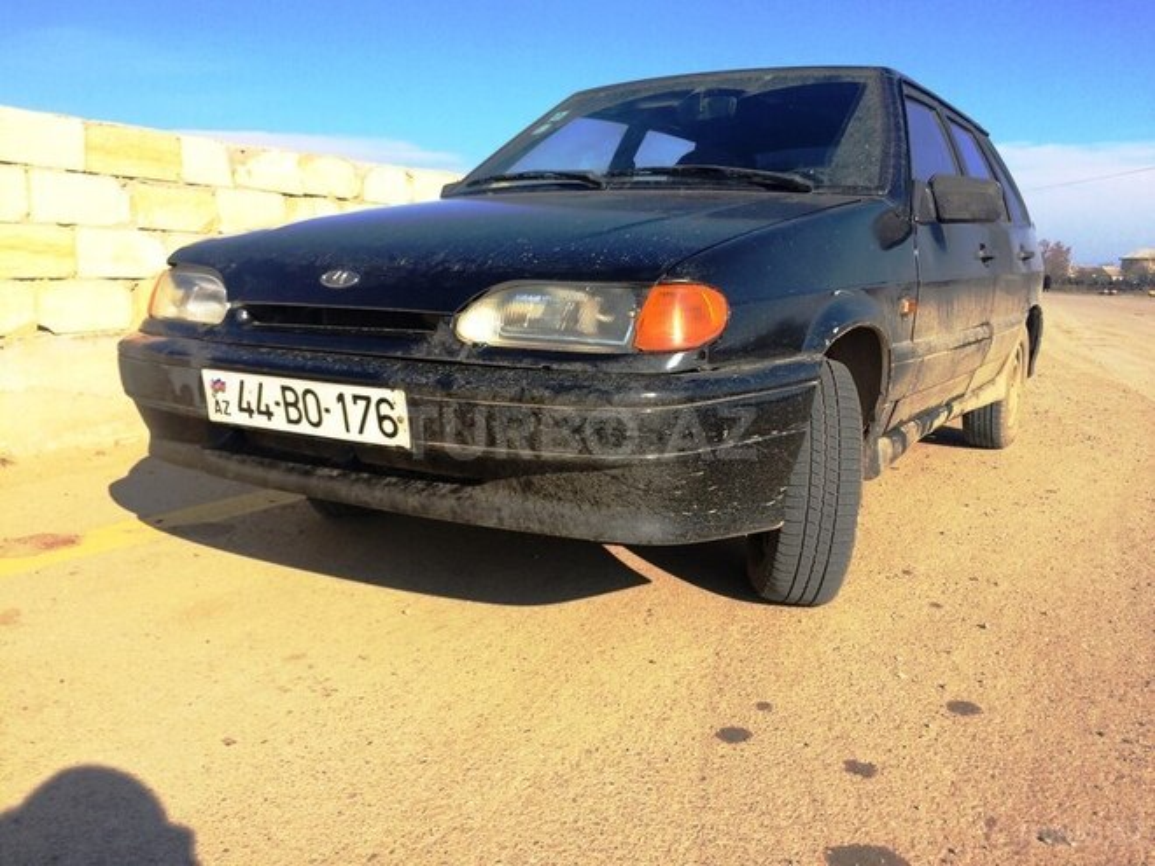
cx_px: 578
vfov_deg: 48.2
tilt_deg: -8.3
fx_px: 968
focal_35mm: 29
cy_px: 433
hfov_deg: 61.7
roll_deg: -0.7
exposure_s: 1/1325
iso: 32
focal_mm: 4.15
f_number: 2.2
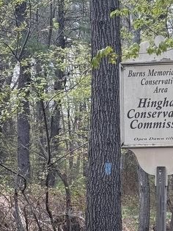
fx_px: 814
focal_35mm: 122
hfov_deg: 12.0
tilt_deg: -3.6
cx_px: 179
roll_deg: -0.7
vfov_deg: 15.9
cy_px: 230
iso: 80
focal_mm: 6.76
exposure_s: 1/275
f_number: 1.78
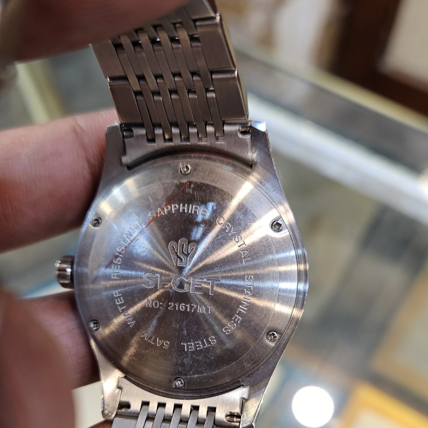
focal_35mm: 37
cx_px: 204
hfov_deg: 44.9
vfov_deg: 43.7
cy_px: 315
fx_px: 518
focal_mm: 5.4
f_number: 1.8
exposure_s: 1/100
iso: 125
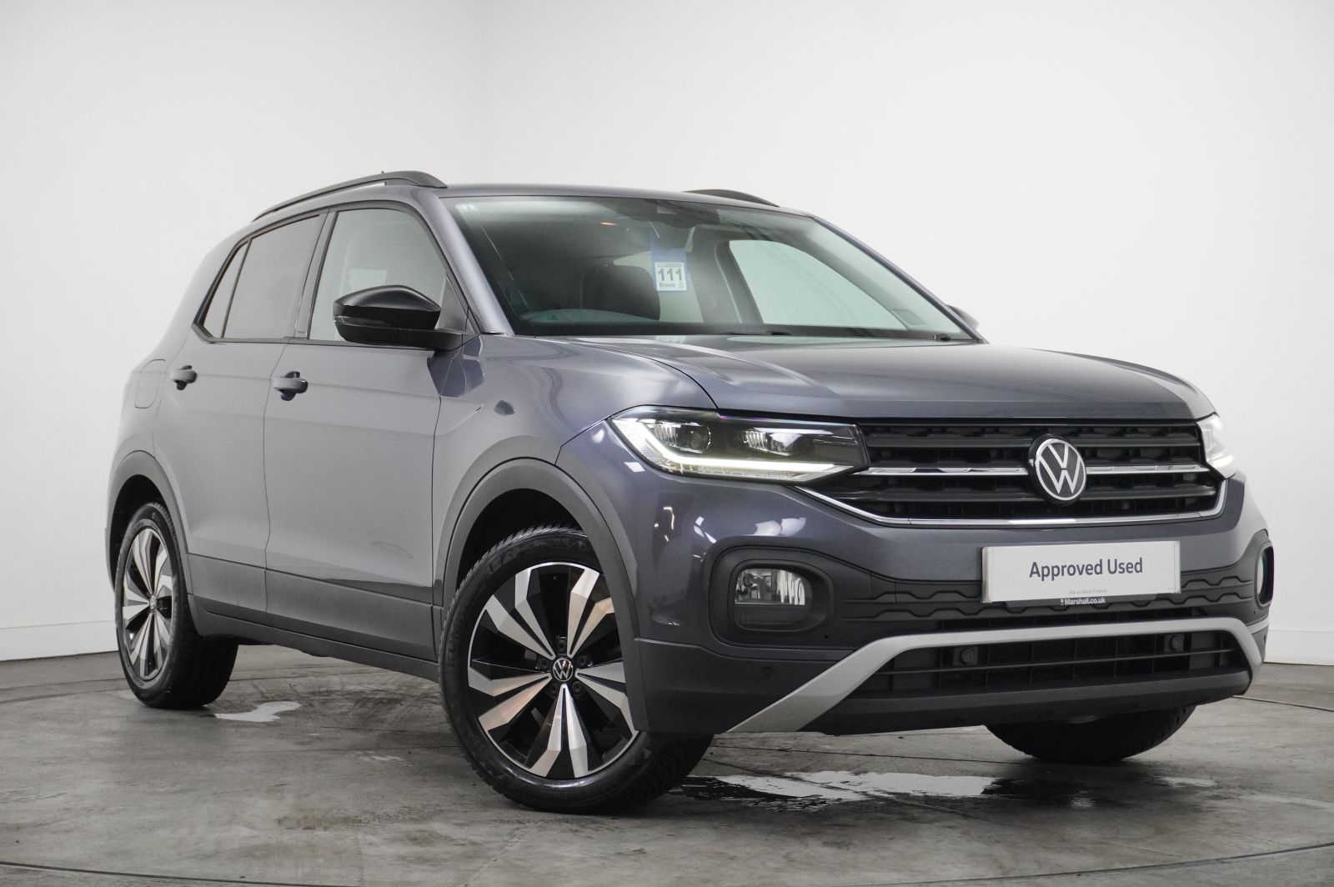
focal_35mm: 62
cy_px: 444
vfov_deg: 22.0
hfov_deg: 32.7
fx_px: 2277
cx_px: 667
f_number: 5.6
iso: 3200
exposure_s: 1/160
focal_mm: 41
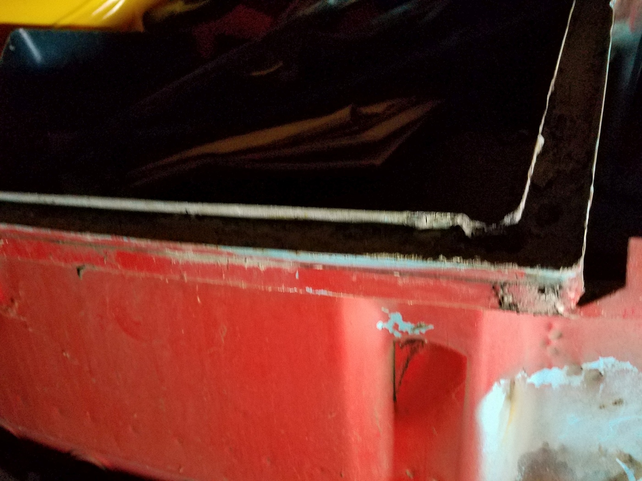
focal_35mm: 26
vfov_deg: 53.1
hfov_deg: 67.3
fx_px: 482
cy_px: 240
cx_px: 321
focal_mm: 4.2
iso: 400
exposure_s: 1/10
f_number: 1.7
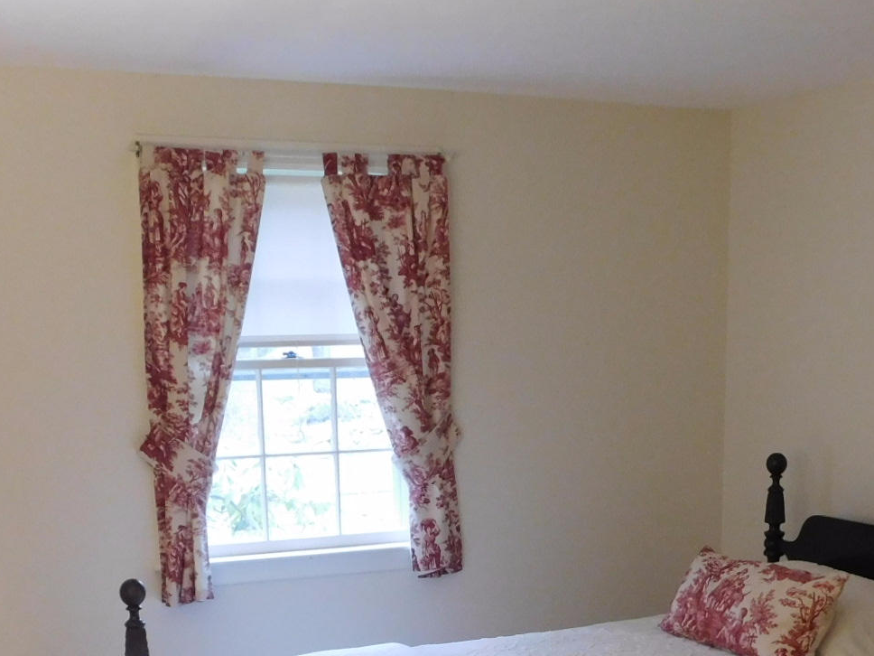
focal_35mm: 54
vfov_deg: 25.6
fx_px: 1363
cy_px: 667
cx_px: 487
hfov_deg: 35.5
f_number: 3
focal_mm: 4
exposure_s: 1/30
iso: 280
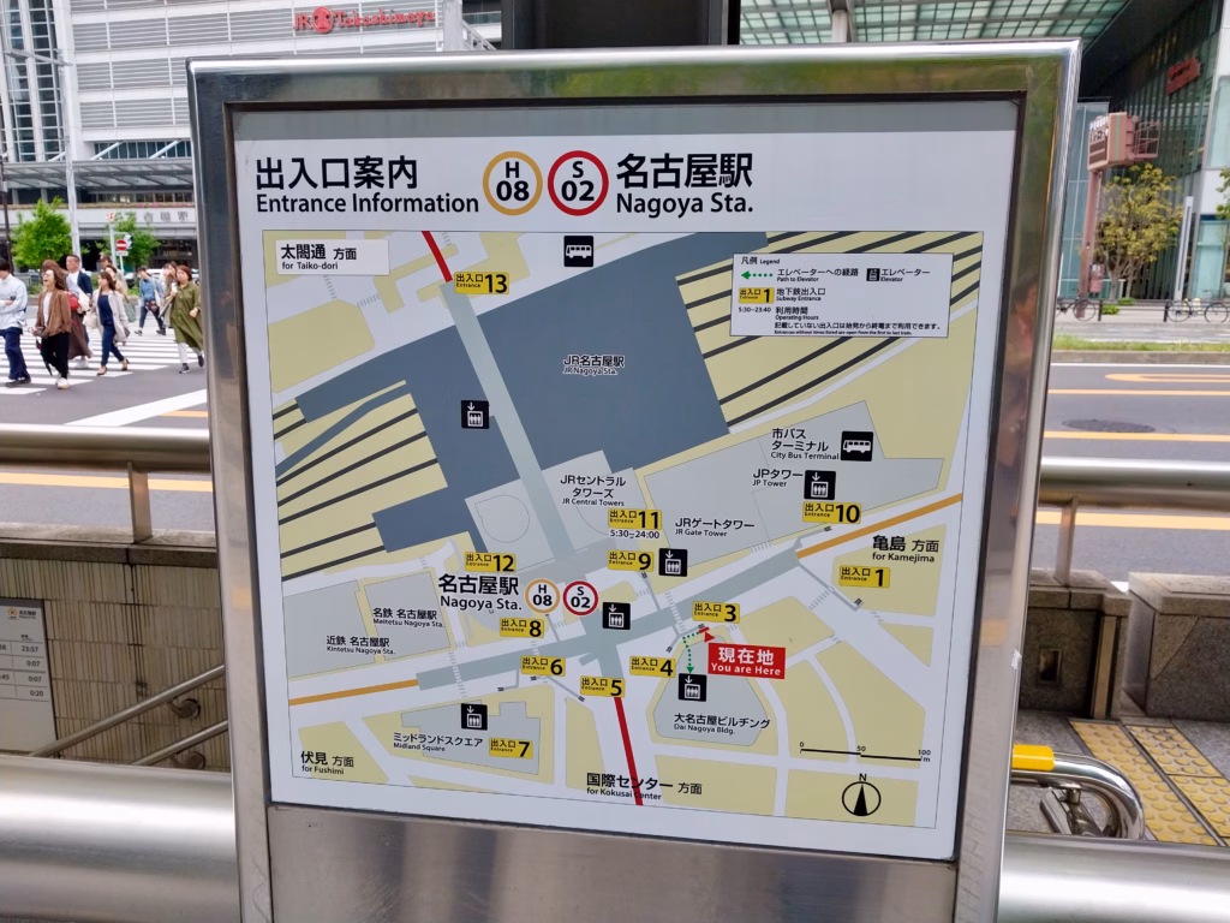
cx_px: 615
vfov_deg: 53.1
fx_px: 924
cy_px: 462
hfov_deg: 67.3
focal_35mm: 26
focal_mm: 4
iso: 25
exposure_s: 1/120
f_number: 1.8
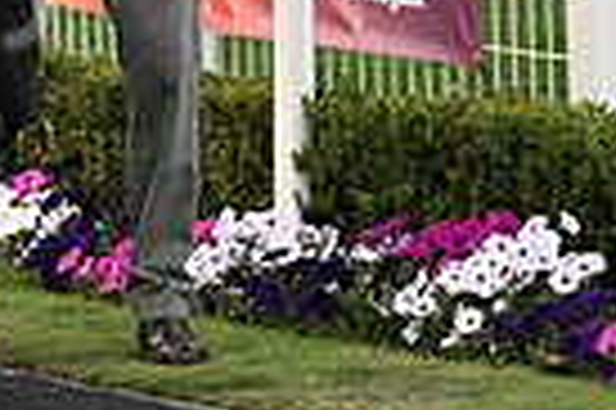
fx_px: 7981
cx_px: -481
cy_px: -277
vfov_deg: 2.9
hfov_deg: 4.4
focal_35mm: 467
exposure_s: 1/640
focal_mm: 110
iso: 1600
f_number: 3.5
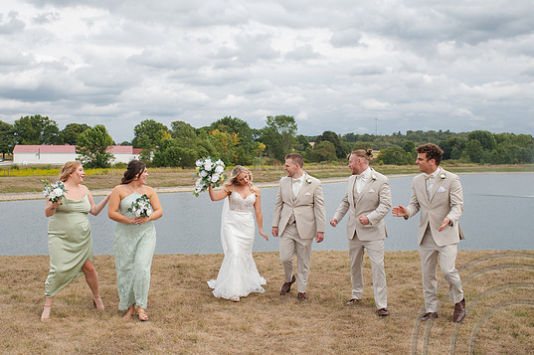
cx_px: 251
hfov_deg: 47.4
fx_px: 608
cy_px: 172
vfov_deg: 32.6
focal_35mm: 41
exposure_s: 1/1000
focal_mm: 35
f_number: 3.5
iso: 100
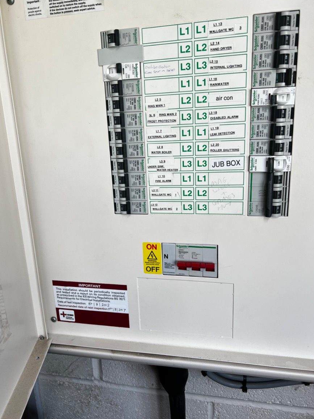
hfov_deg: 51.4
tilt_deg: -14.5
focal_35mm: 27
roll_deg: +1.8
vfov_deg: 65.3
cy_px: 213
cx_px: 157
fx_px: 327
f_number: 1.5
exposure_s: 1/100
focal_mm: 5.7
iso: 40
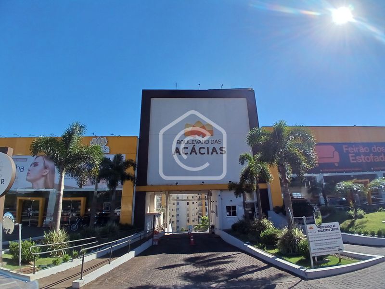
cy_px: 144
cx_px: 192
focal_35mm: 17
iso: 50
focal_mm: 1.4
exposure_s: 1/1326
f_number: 2.2
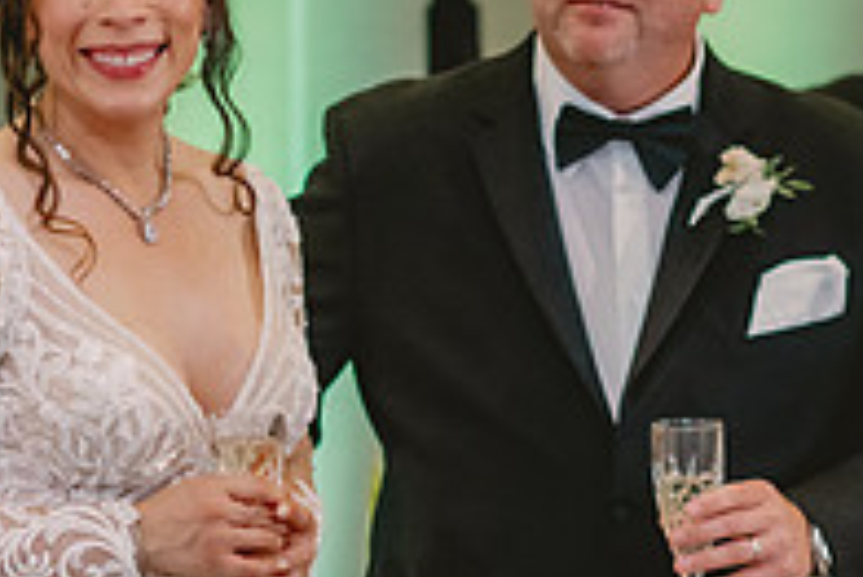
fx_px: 6021
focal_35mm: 251
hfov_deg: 8.2
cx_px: 13
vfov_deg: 5.5
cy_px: 390
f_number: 2.5
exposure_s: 1/160
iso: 3200
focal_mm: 85
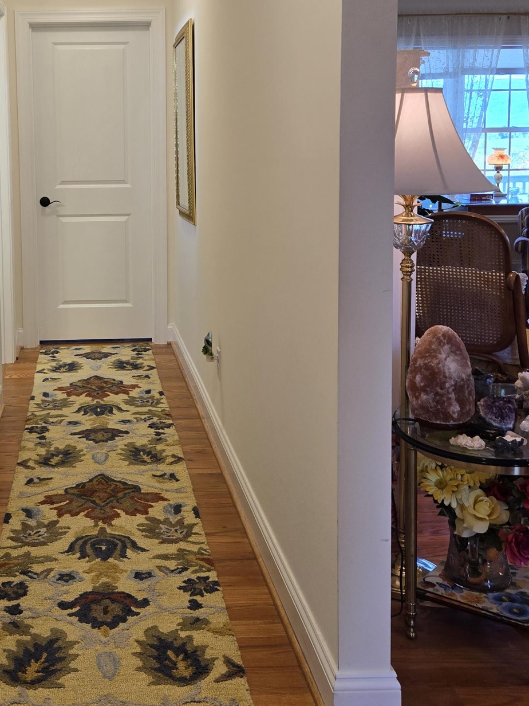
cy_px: 220
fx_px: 876
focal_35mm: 43
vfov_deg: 43.1
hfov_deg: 32.8
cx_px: 116
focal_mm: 5.4
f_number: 1.8
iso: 80
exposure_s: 1/120
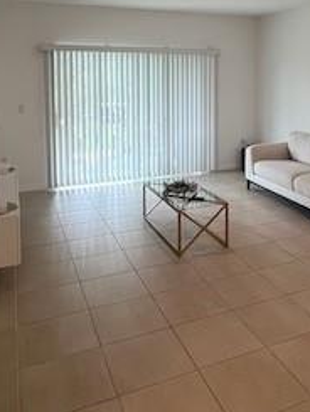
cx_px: 221
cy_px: 103
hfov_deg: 41.0
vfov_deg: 51.6
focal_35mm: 34
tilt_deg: -4.5
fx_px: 406
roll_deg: -0.7
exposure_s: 1/120
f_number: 1.8
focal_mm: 1.57
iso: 100
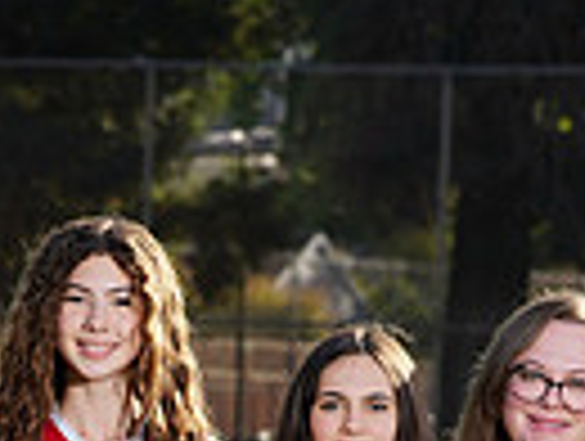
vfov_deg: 2.5
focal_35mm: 605
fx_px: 10243
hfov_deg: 3.3
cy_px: 745
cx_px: 4
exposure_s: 1/250
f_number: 8
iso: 100
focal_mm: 141
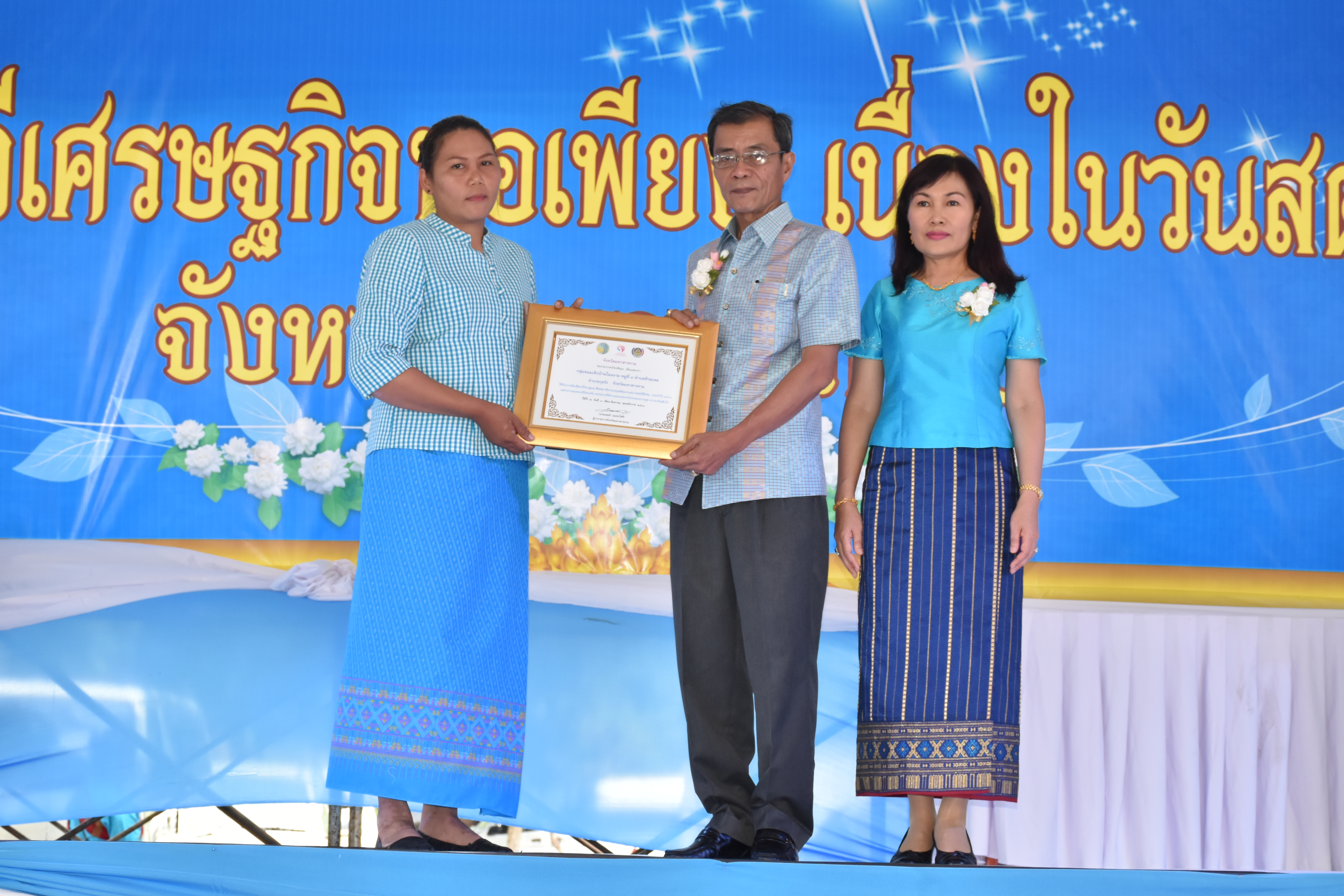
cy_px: 448
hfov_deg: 26.0
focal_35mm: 78
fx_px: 2912
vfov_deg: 17.5
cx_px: 672
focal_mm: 52
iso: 800
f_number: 8
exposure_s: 1/200
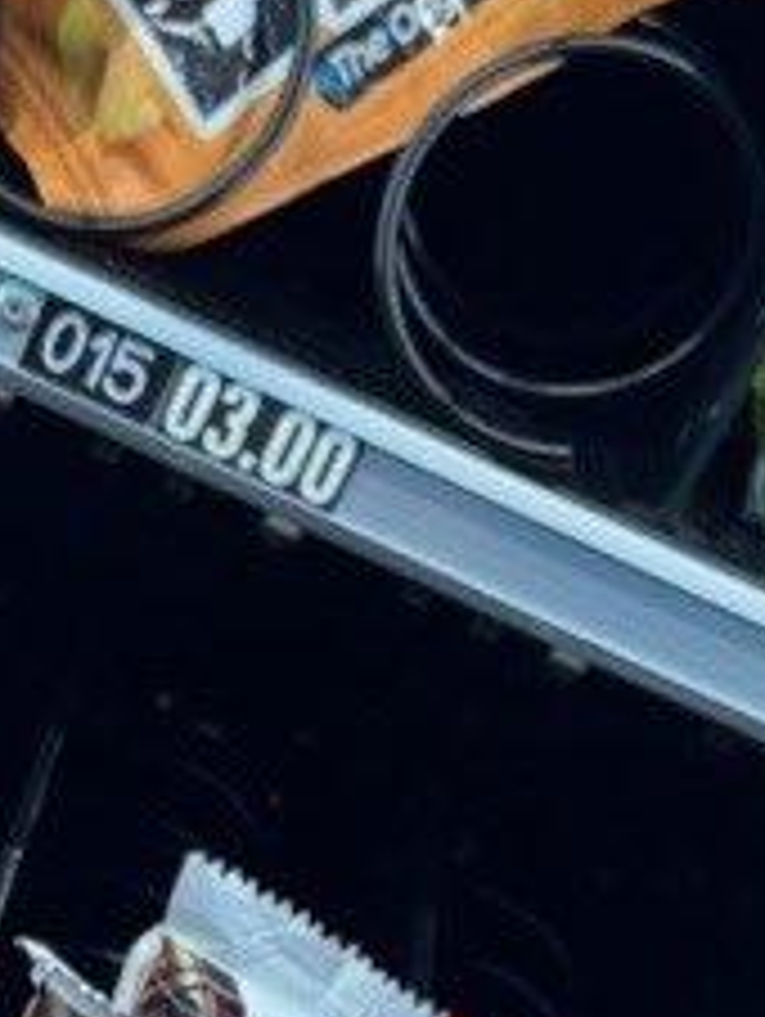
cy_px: 1202
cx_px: -187
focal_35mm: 70
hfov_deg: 19.6
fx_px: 2059
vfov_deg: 25.1
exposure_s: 1/121
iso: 160
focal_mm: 6.76
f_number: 1.78
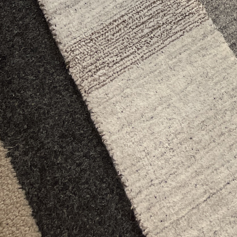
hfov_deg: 15.2
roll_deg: +11.2
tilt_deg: -39.2
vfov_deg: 13.9
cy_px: -226
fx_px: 829
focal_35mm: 107
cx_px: 343
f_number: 1.6
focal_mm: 5.1
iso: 100
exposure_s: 1/100
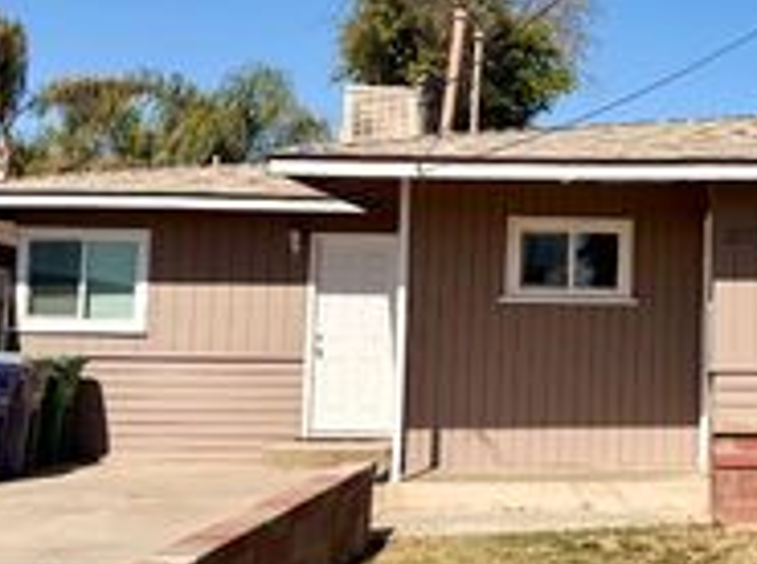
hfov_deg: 28.0
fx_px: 1419
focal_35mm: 65
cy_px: 202
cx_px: 761
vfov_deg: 22.4
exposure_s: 1/7353
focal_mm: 6.76
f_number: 1.78
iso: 80
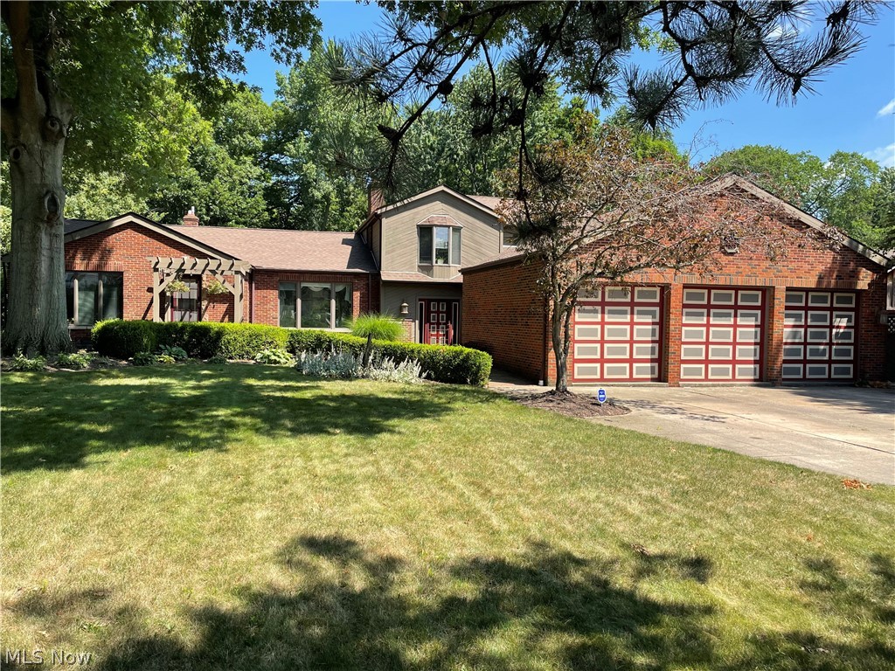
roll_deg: -1.2
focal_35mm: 26
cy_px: 336
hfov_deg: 67.3
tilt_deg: -0.5
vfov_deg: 53.1
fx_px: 672
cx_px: 448
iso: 32
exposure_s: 1/1350
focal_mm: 4.2
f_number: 1.6
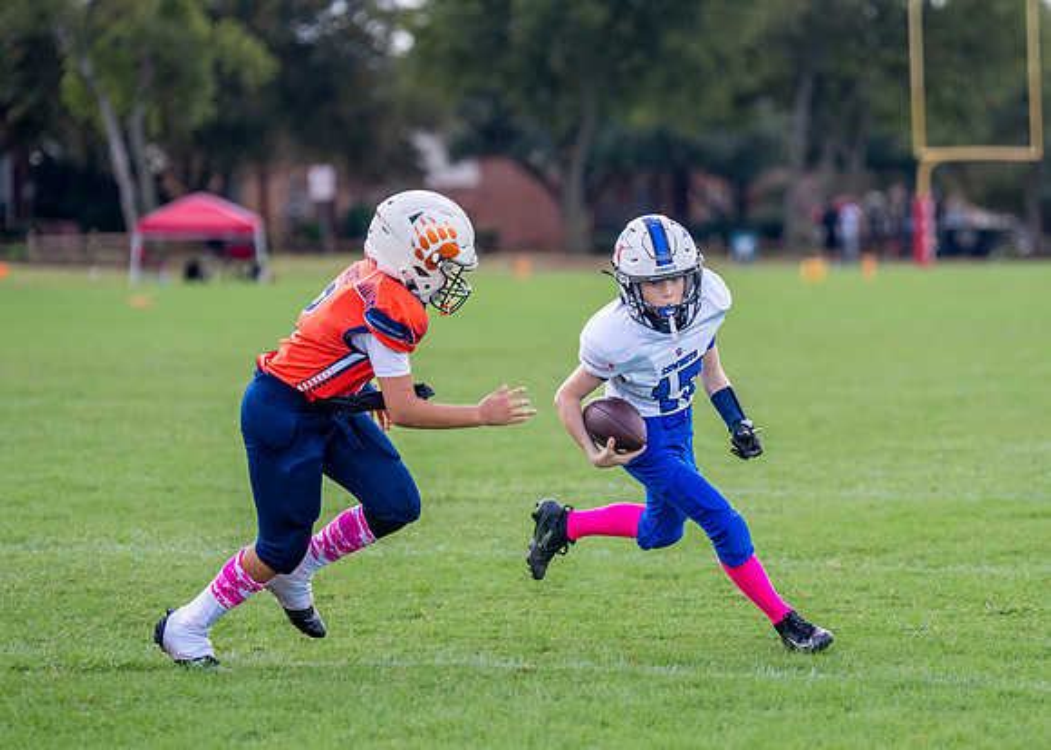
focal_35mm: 218
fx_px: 6495
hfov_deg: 9.2
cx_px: 640
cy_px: 401
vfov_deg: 6.6
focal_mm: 165
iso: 400
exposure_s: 1/2500
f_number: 2.8
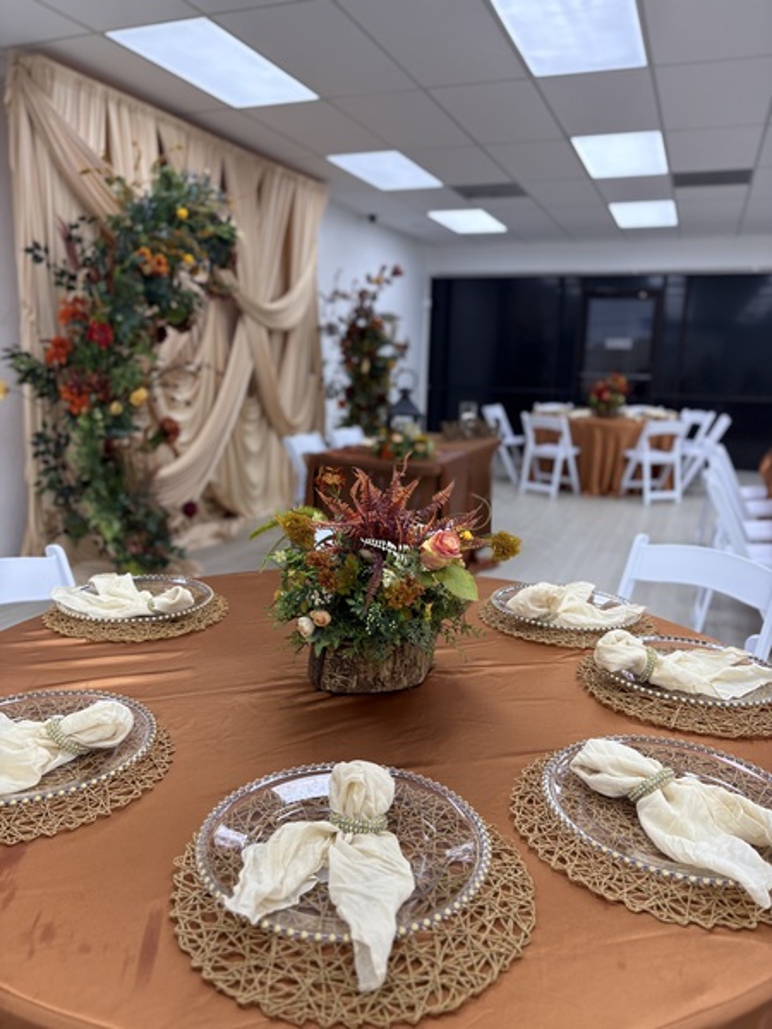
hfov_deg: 53.1
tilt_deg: -11.9
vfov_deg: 67.3
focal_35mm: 26
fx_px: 773
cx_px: 386
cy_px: 514
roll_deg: -1.4
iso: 80
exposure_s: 1/238
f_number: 1.6
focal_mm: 5.96
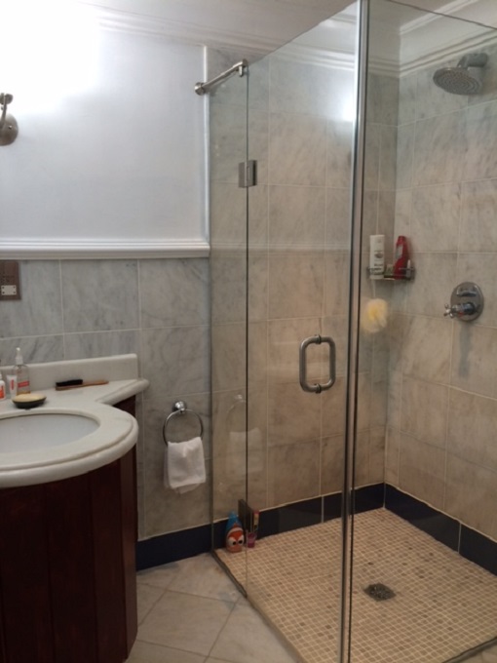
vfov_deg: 61.7
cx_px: 248
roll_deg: +1.9
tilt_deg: -8.5
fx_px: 555
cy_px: 332
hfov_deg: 48.2
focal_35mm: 29
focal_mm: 4.15
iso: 100
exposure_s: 1/33
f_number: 2.2
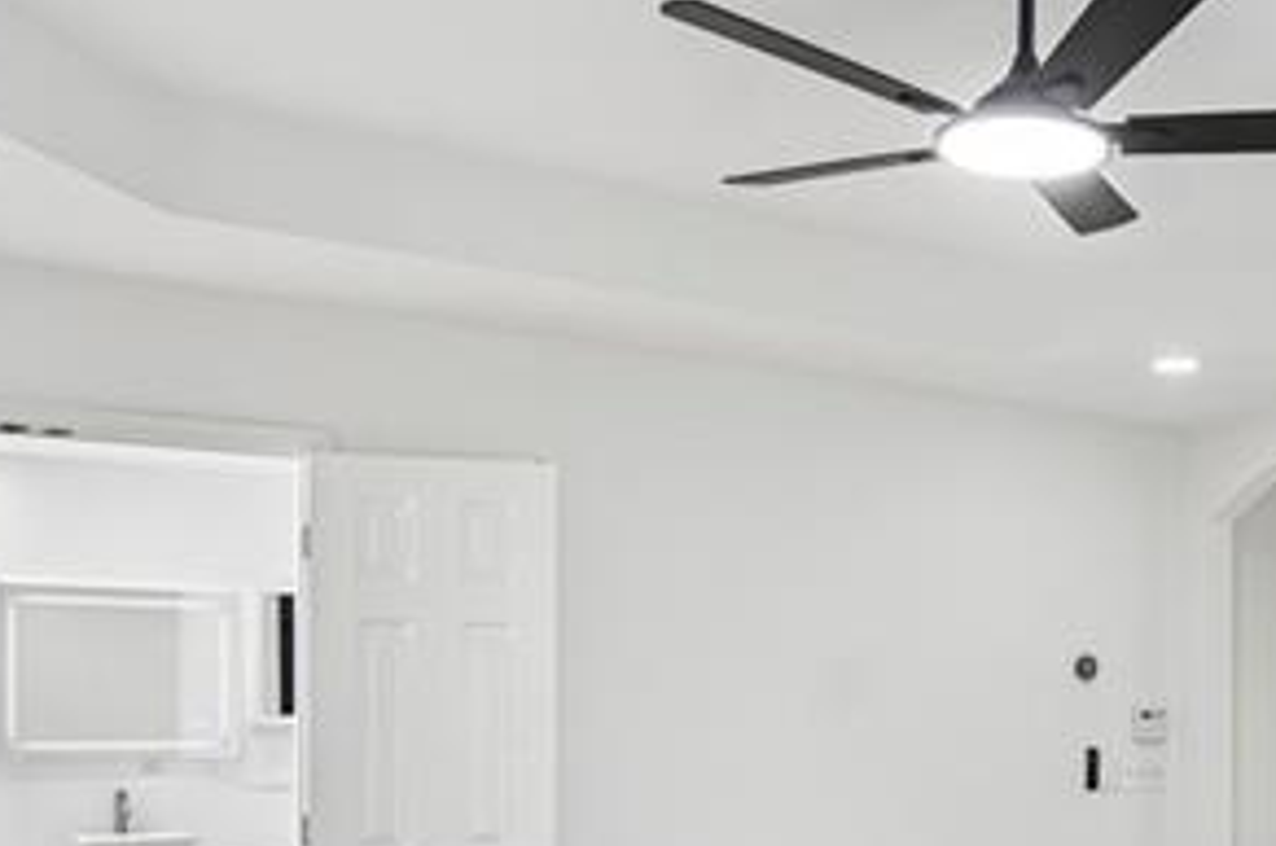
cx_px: 991
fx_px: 1557
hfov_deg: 42.8
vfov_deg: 29.3
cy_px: 736
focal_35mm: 44
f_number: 5
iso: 50
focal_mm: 16
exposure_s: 1/5
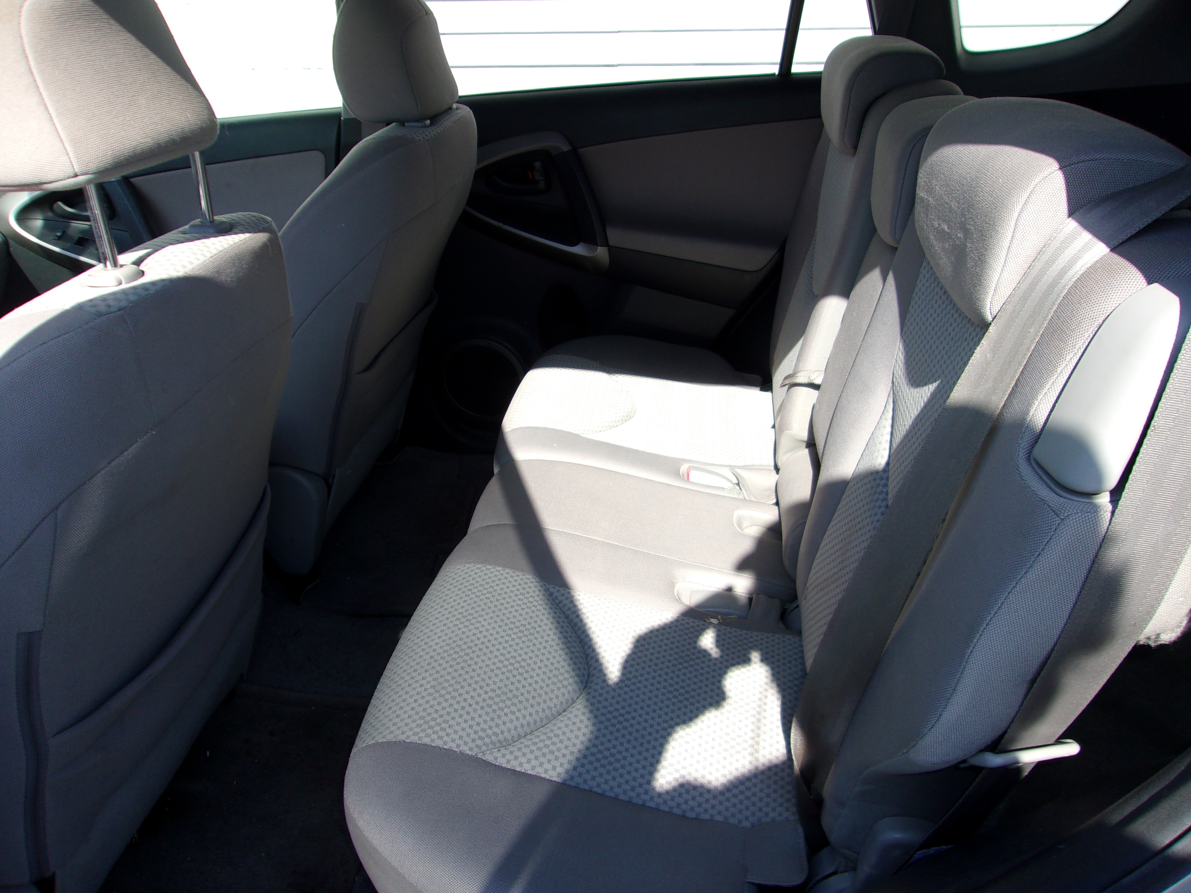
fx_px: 929
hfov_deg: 65.3
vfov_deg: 51.4
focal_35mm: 27
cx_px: 596
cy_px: 446
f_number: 3
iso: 80
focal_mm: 4.9
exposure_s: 1/400
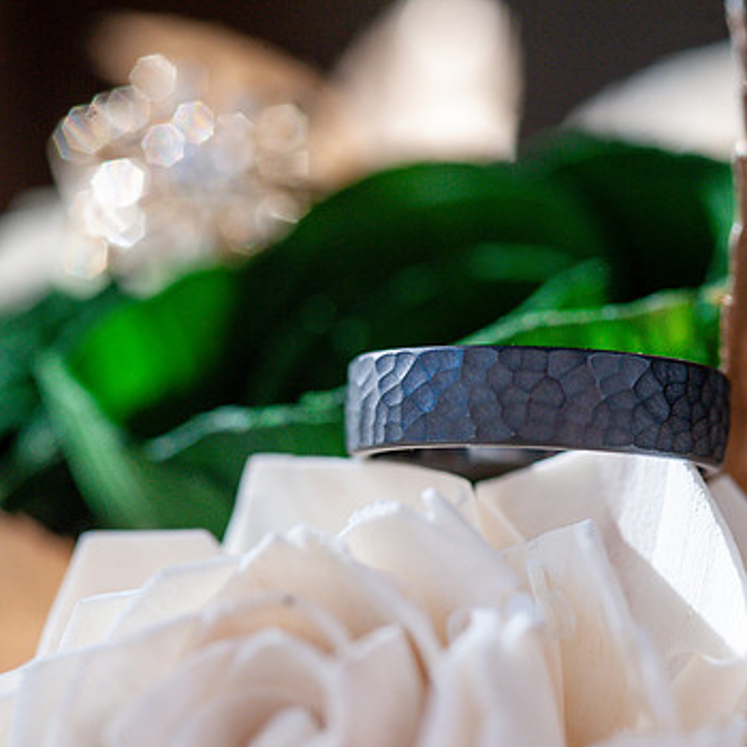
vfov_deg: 11.8
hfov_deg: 11.8
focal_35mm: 148
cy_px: 382
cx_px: 361
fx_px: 3613
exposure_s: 1/640
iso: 640
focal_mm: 105
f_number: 7.1
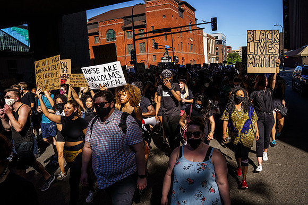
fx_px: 233
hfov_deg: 66.8
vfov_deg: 47.5
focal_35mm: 27
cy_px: 94
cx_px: 167
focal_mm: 25.1
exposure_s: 1/1000
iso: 200
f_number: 5
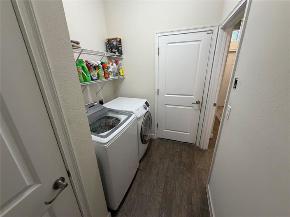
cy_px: 108
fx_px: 117
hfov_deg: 102.1
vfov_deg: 85.6
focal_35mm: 14
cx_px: 145
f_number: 2.2
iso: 250
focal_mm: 2.22
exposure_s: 1/60
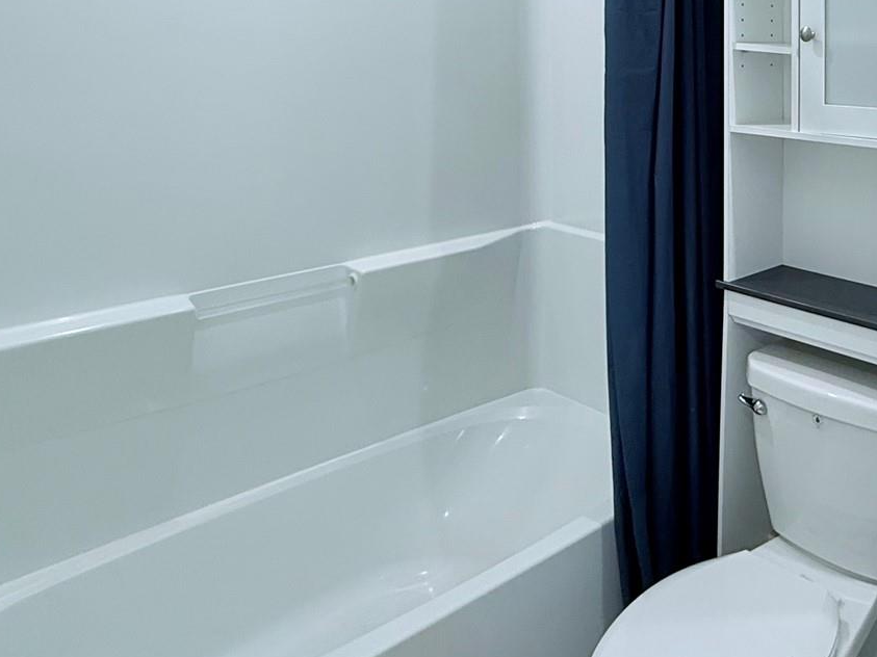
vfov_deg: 39.4
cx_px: 770
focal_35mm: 34
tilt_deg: -3.9
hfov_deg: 48.9
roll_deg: -0.9
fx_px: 861
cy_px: 90
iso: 200
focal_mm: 2.22
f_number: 2.2
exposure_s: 1/120
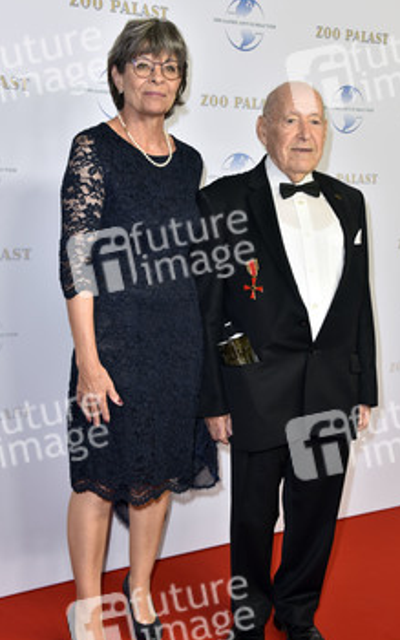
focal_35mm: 64
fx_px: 1115
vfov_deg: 32.0
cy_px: 346
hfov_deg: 20.3
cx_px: 214
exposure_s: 1/125
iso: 640
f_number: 6.3
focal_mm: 55
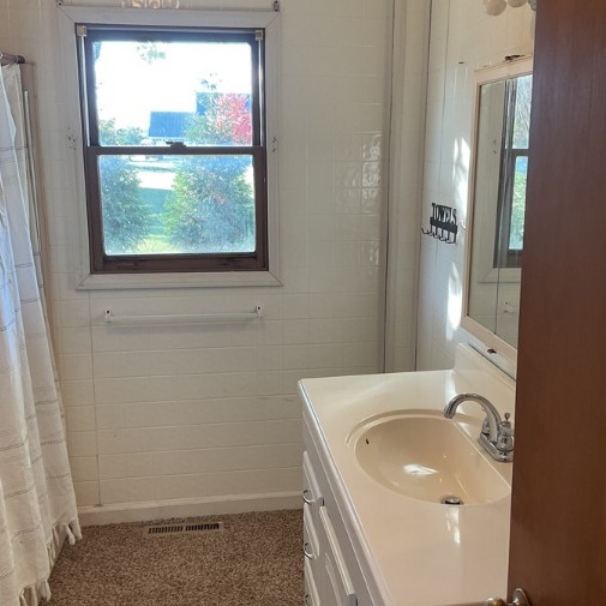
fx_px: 772
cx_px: 325
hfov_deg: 42.8
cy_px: 301
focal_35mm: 39
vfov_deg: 42.8
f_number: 1.8
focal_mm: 3
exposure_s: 1/60
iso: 40
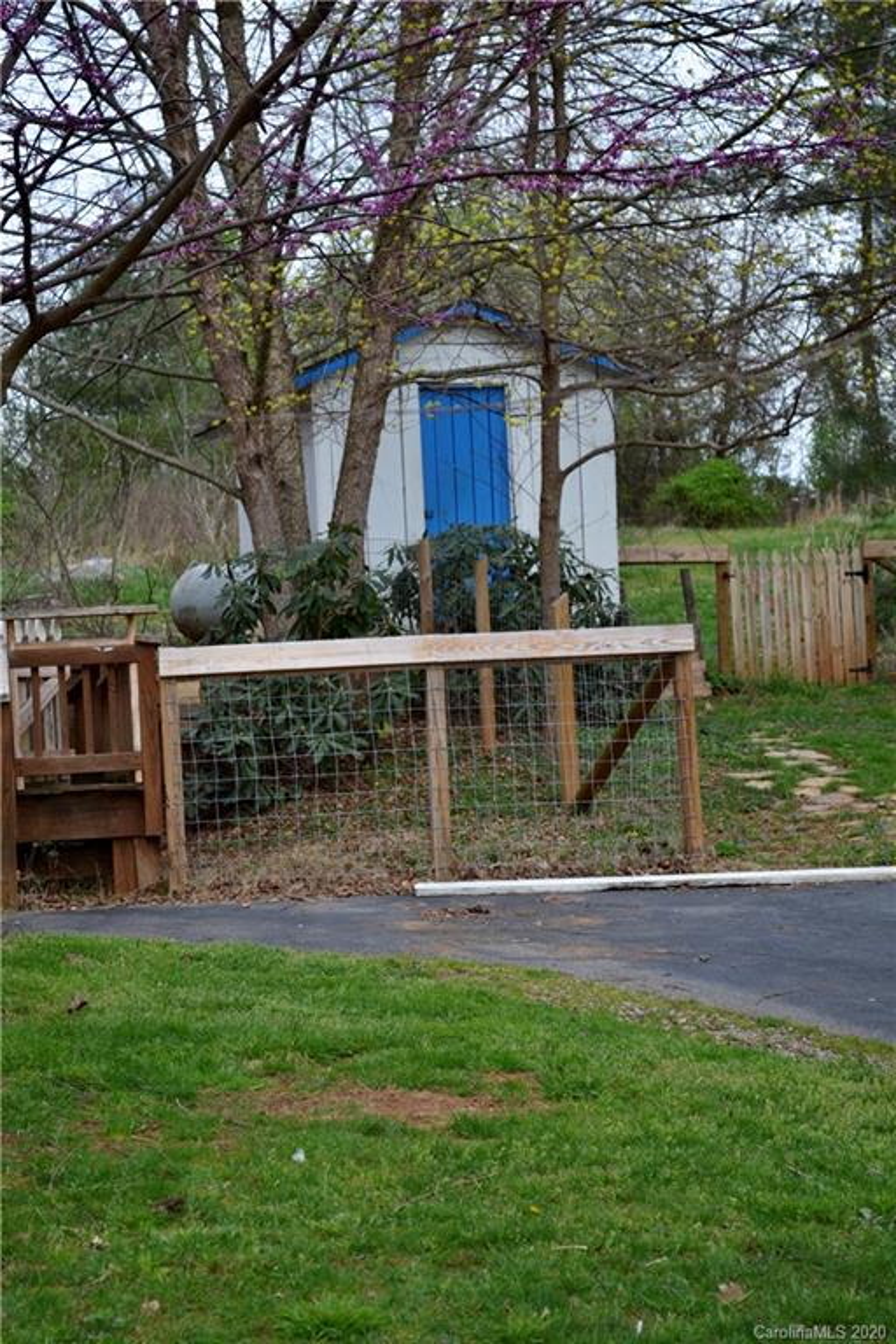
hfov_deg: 16.6
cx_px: 448
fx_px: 3080
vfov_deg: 24.6
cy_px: 672
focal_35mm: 82
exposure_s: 1/125
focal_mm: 55
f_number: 5.6
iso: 160
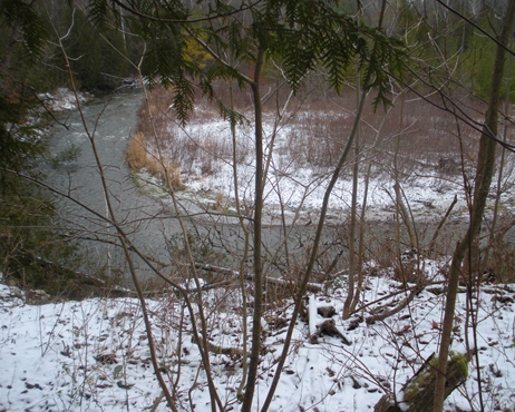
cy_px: 204
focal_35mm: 38
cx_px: 274
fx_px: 579
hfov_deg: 47.9
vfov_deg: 39.2
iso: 110
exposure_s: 1/118
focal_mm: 6.3
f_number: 3.5
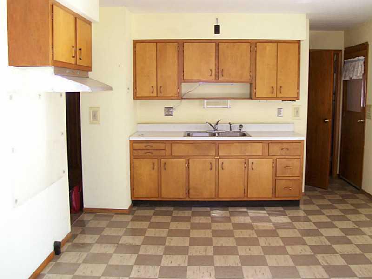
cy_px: 140
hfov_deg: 51.4
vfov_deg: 39.7
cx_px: 186
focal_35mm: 36
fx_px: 387
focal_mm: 6
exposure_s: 1/87.9
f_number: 2.7
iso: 140
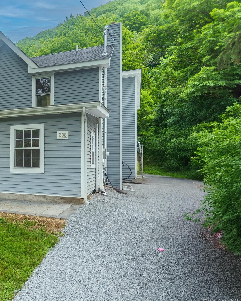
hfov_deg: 48.1
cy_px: 153
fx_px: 232
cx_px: 17
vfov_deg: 66.0
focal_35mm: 26
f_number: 5.6
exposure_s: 1/125
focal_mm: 12
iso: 100
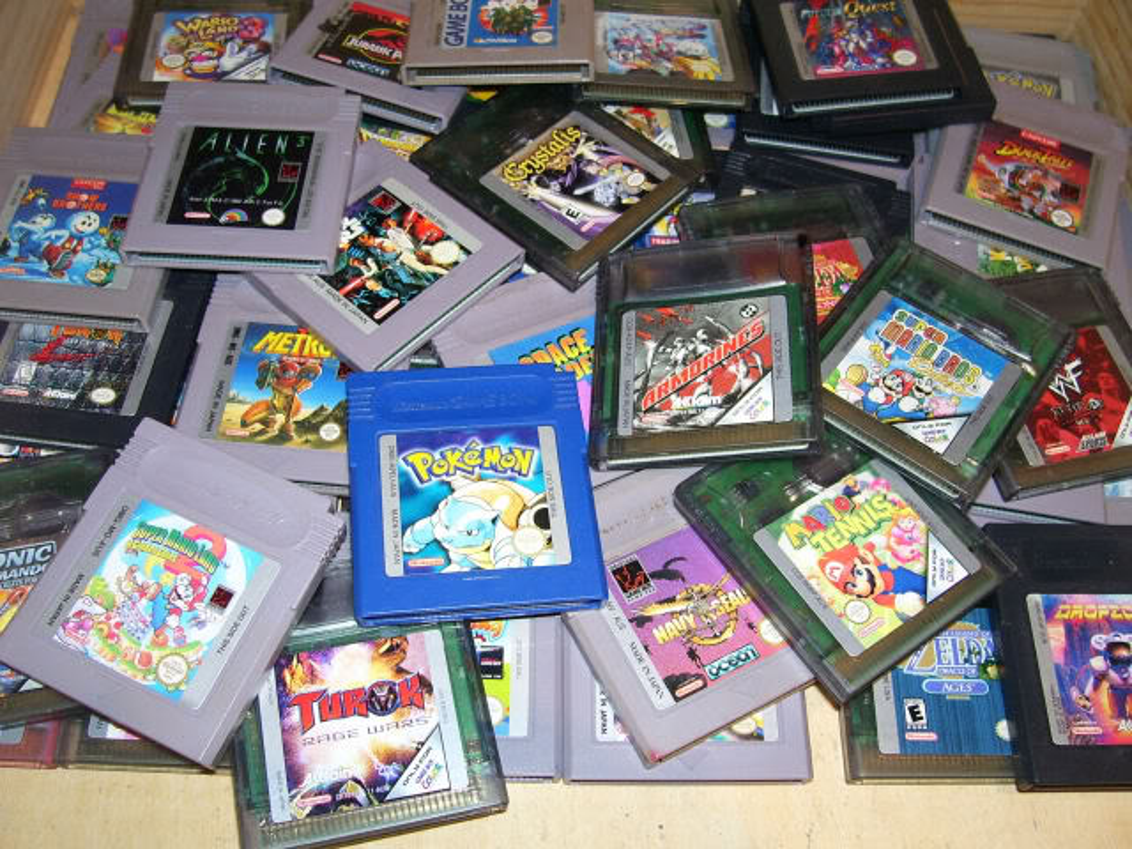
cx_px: 566
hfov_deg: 54.0
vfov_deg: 41.8
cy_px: 424
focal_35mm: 34
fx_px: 1112
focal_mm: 5.6
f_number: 2.7
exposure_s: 1/60
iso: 80
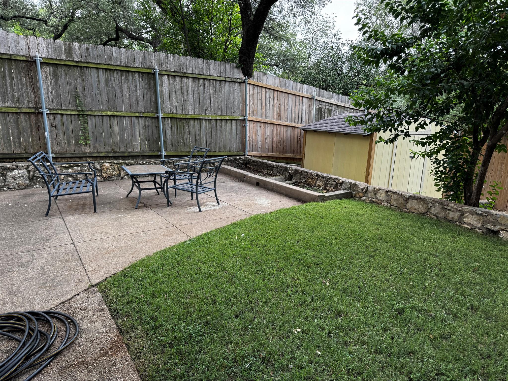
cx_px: 254
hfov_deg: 71.6
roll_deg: +0.2
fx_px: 352
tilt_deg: -11.3
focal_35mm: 24
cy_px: 190
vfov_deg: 56.8
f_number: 1.78
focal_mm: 6.76
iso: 64
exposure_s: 1/121
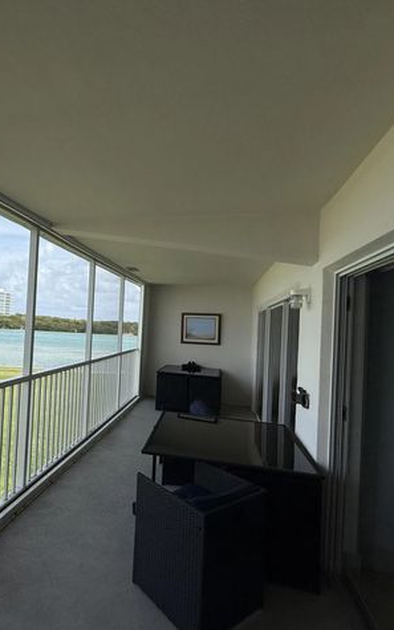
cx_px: 113
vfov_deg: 85.1
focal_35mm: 20
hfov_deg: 57.5
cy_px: 316
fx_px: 344
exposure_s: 1/1656
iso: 50
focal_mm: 2.22
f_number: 2.2
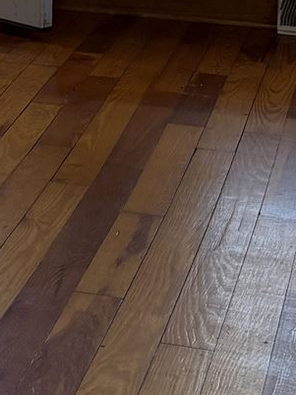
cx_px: -249
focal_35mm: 138
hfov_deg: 10.1
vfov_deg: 13.2
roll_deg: -0.1
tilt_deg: -2.6
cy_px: -263
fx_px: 1573
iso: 200
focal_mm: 6.76
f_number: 1.78
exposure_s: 1/230
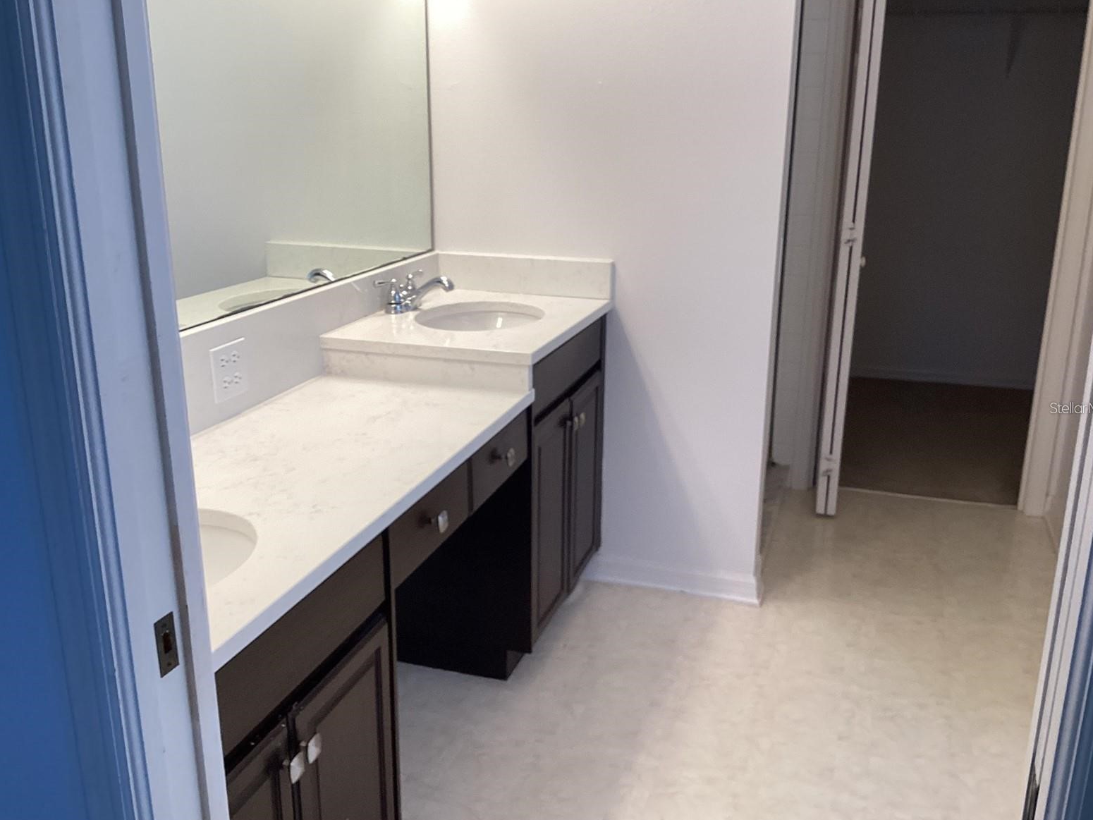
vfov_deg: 44.2
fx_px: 1011
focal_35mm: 32
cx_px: 552
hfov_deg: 56.8
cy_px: 408
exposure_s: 1/60
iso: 64
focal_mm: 3.3
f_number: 2.4
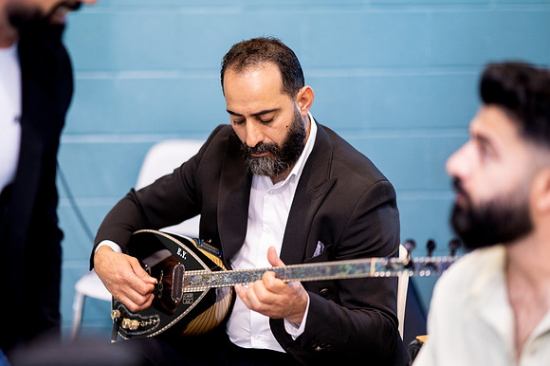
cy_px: 164
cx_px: 246
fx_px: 1435
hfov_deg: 21.7
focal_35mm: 94
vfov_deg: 14.5
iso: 640
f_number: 1.4
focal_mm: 85
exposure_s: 1/200
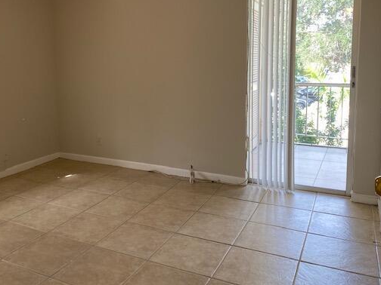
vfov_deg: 42.6
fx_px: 363
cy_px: 106
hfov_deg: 54.9
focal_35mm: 33
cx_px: 150
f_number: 1.8
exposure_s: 1/120
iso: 80
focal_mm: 4.25
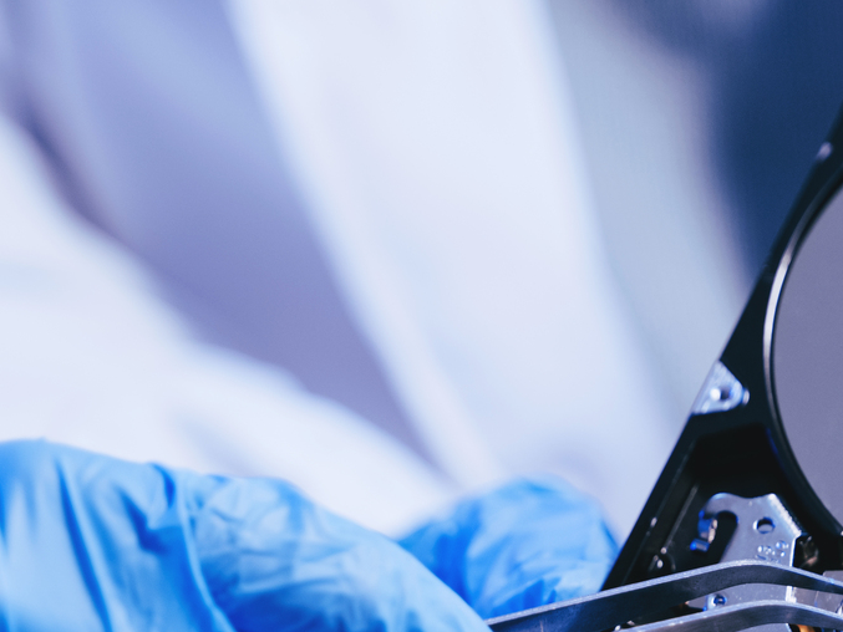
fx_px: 5066
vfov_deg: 7.1
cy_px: 583
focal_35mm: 208
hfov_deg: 9.5
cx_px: 565
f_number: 2.8
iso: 320
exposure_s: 1/200
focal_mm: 71
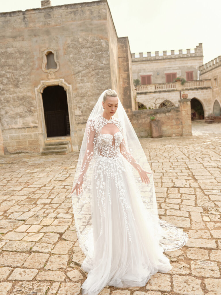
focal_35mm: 33
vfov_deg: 55.4
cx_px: 110
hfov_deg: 42.9
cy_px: 148
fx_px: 281
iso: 320
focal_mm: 41.1
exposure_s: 1/500
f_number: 4
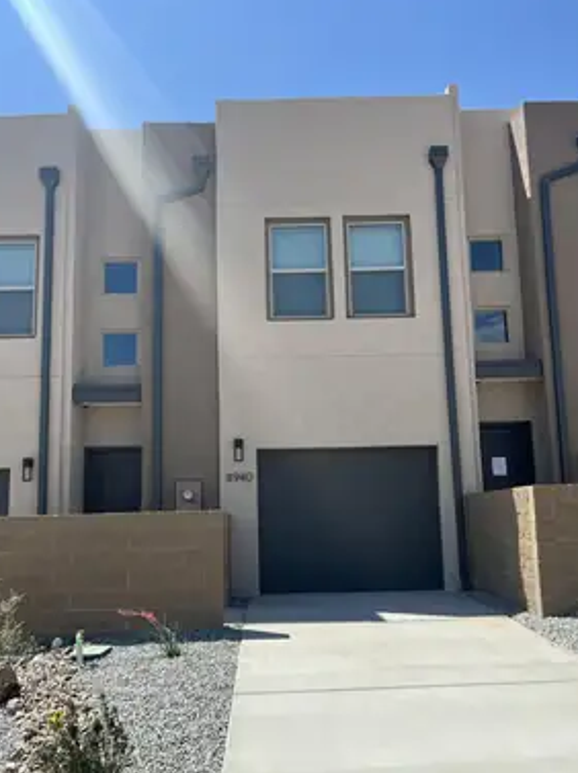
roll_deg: +2.9
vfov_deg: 61.6
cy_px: 420
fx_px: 647
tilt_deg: +8.6
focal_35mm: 29
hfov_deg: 48.1
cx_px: 276
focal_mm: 5.1
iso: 50
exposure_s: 1/3521
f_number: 1.6
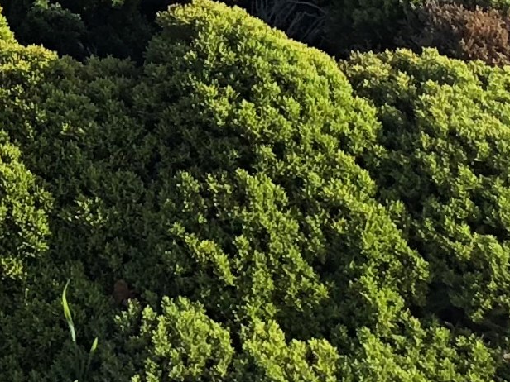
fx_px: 2401
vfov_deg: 8.5
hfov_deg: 10.1
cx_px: -821
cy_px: -476
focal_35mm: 163
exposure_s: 1/631
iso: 20
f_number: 1.8
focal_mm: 4
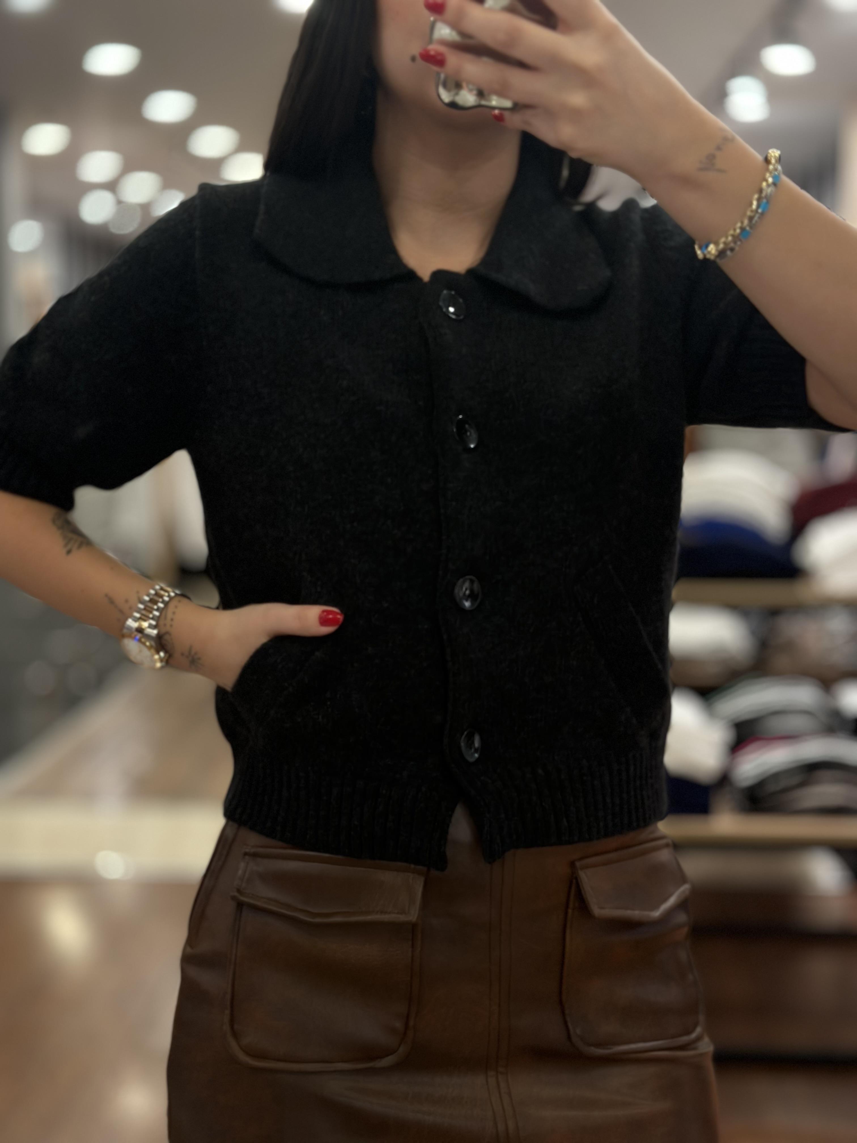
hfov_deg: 30.3
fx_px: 1584
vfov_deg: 39.7
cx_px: 428
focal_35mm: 48
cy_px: 572
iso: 160
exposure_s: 1/50
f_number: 1.78
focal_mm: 6.86
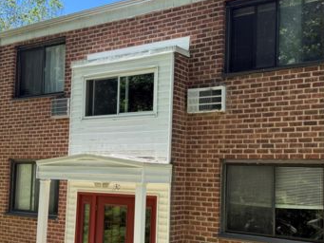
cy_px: 143
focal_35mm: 45
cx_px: 165
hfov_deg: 42.1
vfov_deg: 32.1
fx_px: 421
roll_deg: -1.7
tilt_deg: +5.0
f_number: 1.78
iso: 100
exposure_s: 1/1211
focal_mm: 6.76
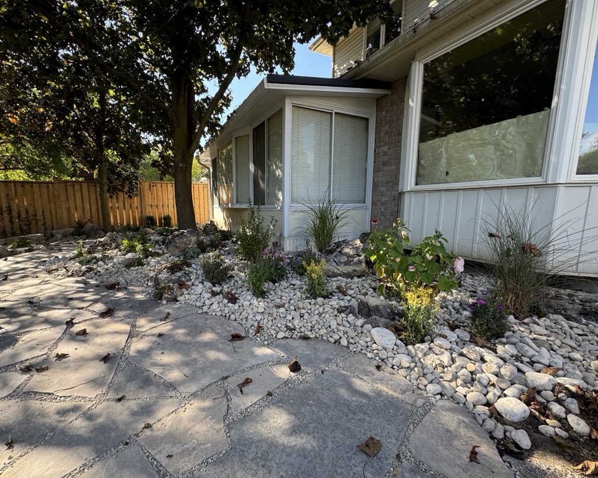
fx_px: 266
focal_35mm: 15
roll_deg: +0.1
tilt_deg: -6.0
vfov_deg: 84.0
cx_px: 283
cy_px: 243
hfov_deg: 96.7
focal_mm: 2.22
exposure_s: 1/169
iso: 40
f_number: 2.2
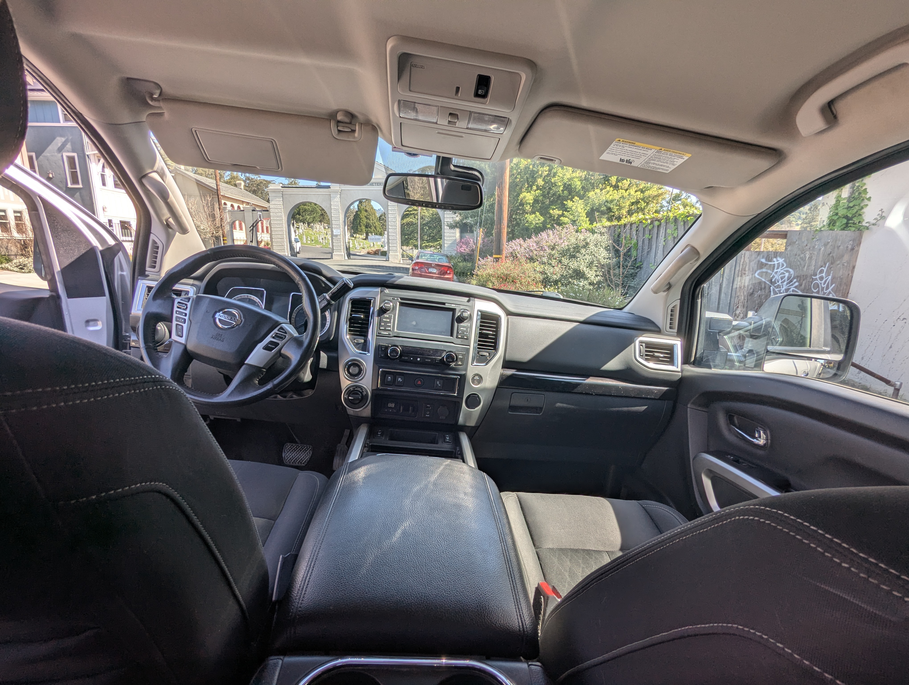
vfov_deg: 78.2
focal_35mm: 16
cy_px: 342
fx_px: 421
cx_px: 454
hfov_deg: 94.4
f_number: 2.2
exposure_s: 1/469
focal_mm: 2.35
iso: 44
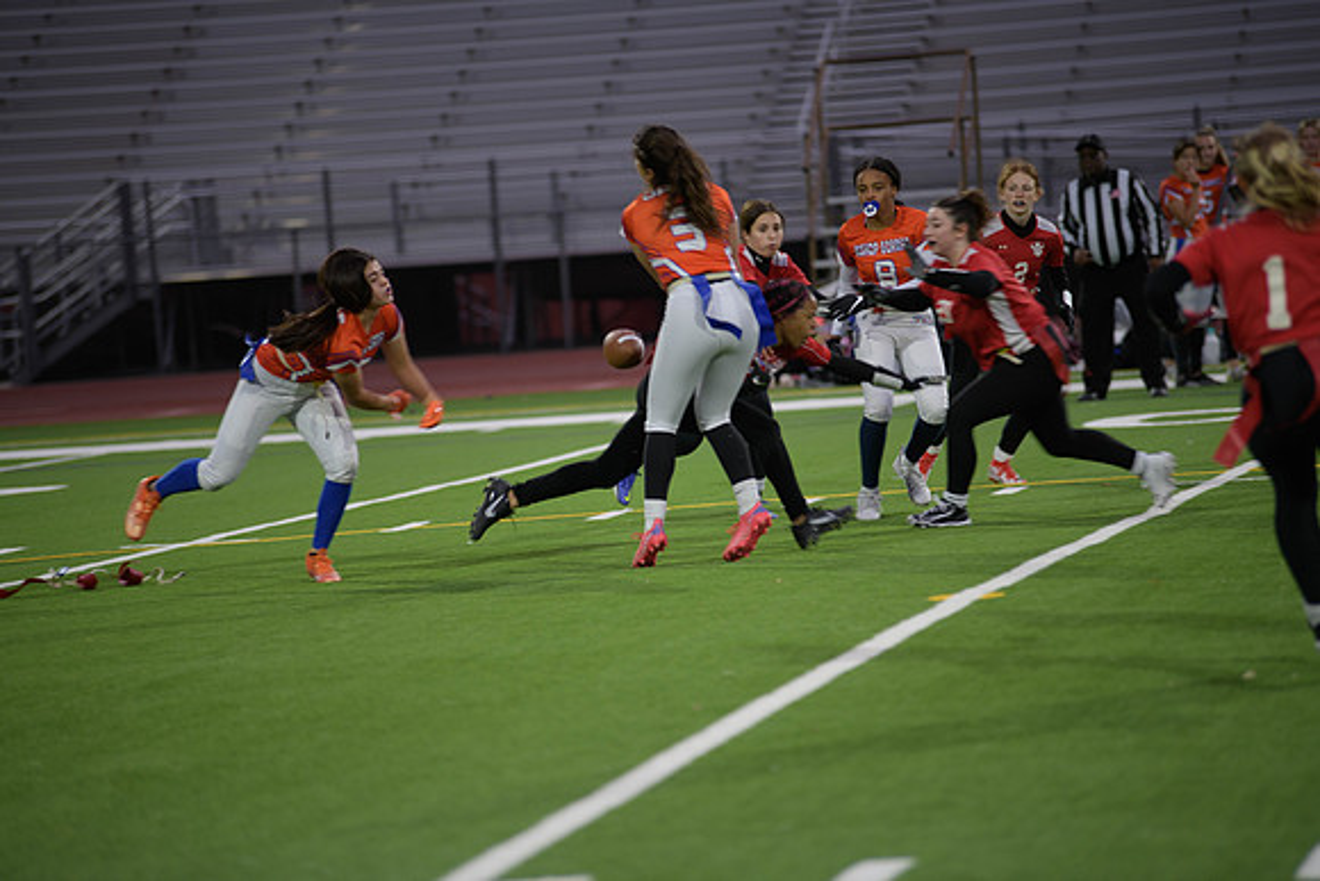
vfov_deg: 7.2
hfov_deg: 10.8
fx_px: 6968
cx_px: 660
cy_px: 440
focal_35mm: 190
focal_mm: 190
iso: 500
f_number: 2.8
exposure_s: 1/200
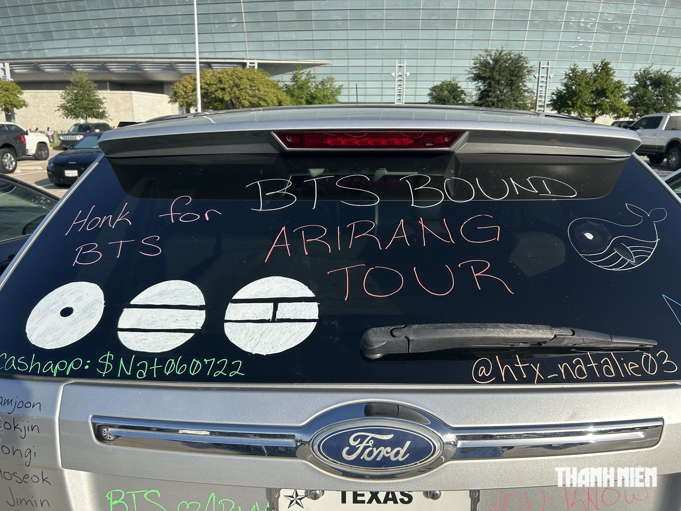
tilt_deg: -11.7
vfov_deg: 53.1
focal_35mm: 26
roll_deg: +0.1
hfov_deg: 67.3
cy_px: 256
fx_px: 511
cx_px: 340
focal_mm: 5.7
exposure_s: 1/2695
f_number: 1.5
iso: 50
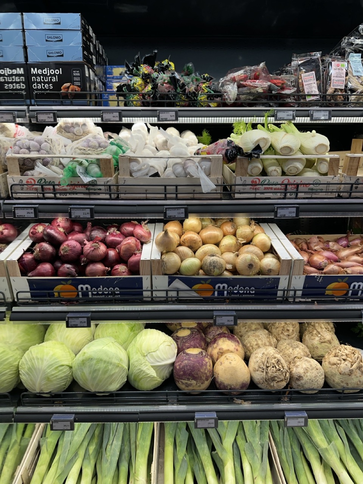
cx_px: 182
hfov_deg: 56.8
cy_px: 242
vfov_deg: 71.6
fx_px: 336
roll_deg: +0.4
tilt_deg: -4.5
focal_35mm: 24
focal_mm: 6.86
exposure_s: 1/113
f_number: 1.78
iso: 64
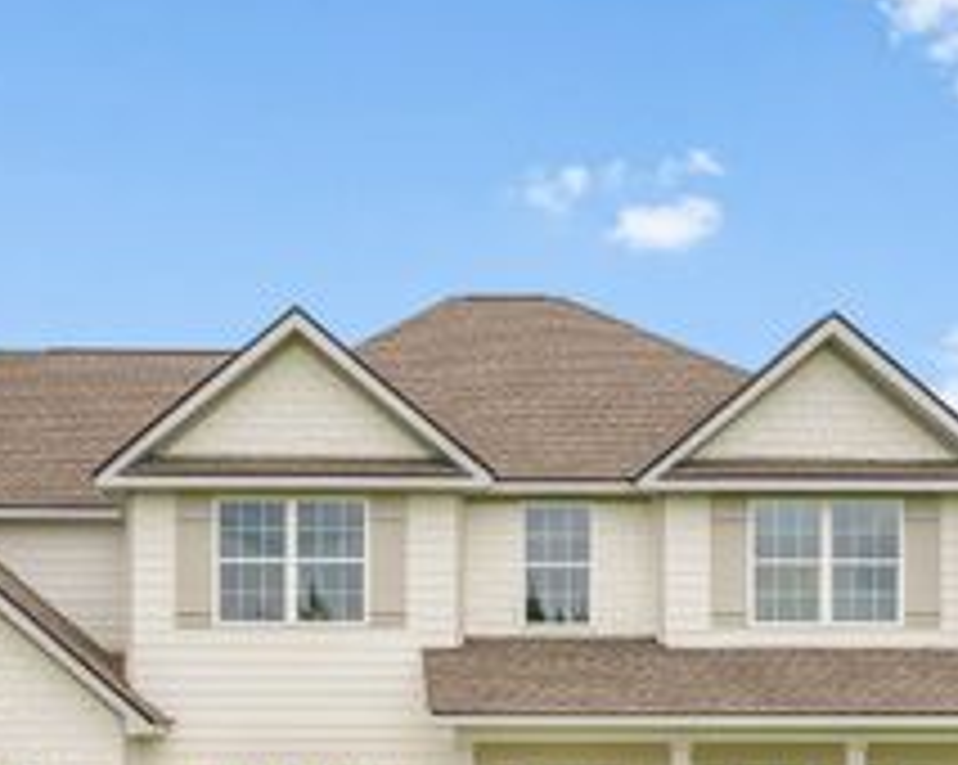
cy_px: 711
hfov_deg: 35.2
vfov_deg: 27.4
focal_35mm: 53
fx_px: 1501
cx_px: 373
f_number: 7.1
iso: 640
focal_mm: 24
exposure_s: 1/1250
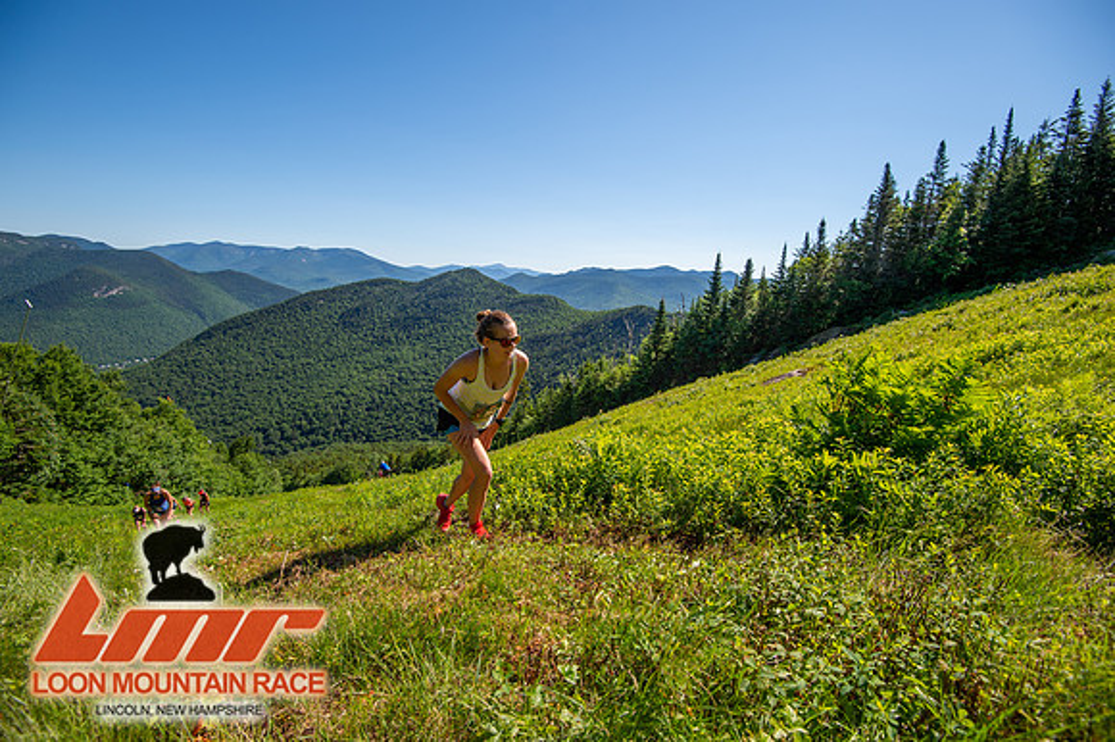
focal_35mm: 16
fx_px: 495
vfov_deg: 73.7
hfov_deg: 96.8
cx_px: 558
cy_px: 371
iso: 100
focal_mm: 16
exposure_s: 1/640
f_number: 5
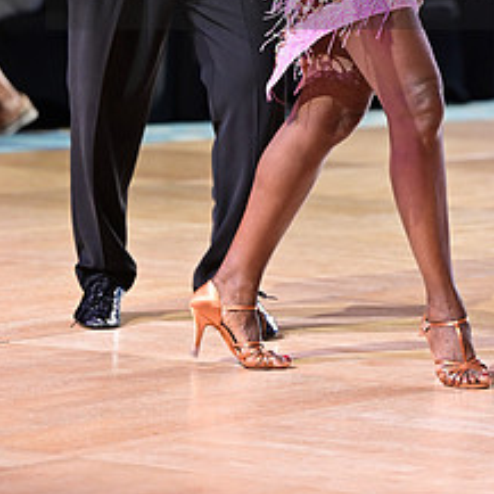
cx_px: 360
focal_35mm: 238
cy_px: -46
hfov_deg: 7.3
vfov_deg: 7.3
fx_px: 3843
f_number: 2.8
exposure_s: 1/320
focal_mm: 105
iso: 1600
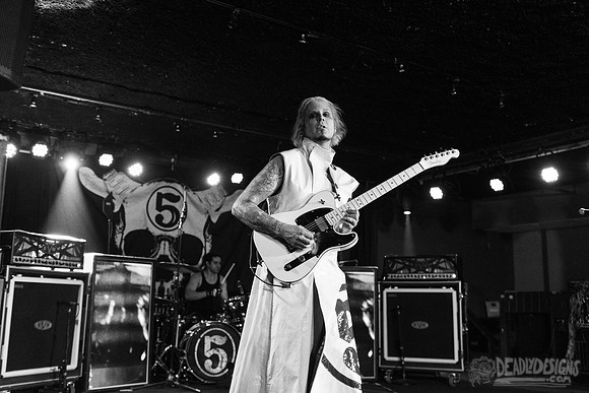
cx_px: 294
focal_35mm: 36
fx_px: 589
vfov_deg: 36.9
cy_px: 196
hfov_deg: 53.1
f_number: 3.5
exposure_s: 1/160
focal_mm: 36
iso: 2000
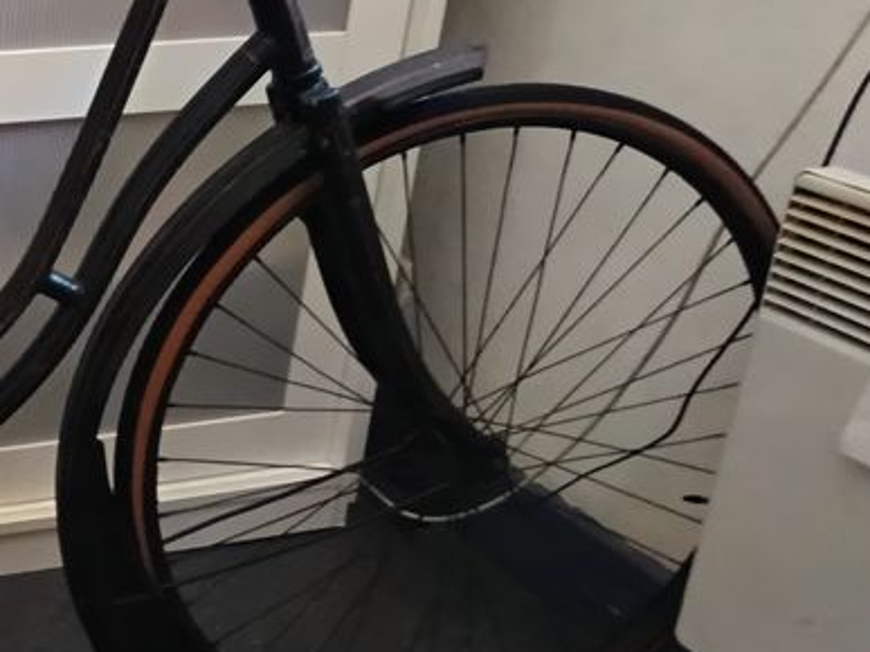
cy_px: 369
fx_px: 1558
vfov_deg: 23.6
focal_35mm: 62
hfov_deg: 27.1
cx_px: -207
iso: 10034
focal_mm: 5.31
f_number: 1.7
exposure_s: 1/10
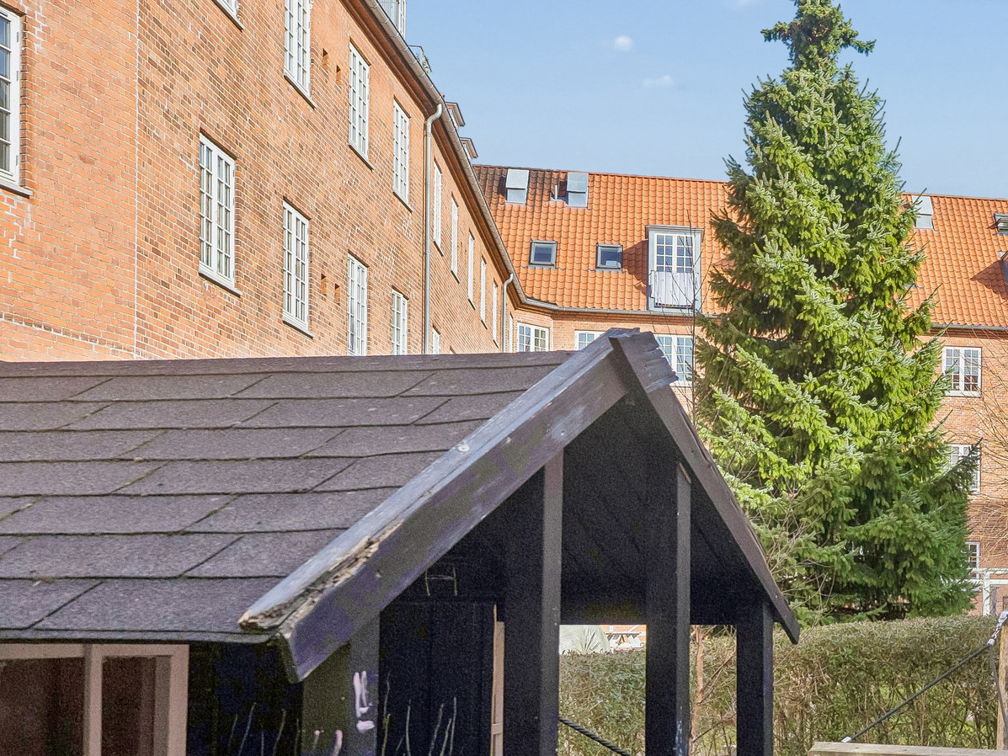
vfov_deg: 27.3
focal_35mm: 53
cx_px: 1016
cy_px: 519
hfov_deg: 33.1
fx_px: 1543
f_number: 5.6
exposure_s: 1/800
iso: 200
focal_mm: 22
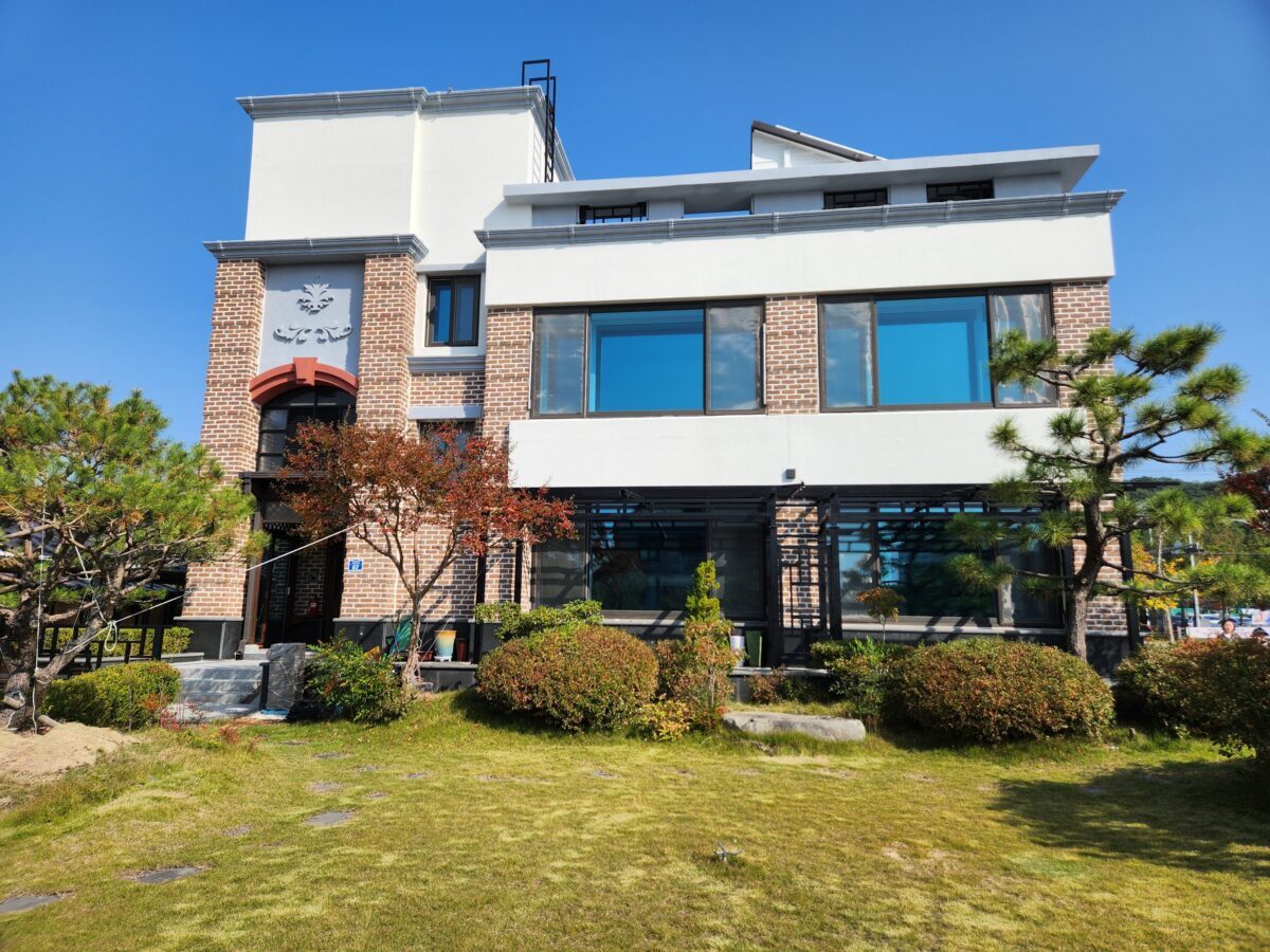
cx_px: 635
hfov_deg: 73.9
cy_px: 476
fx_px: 844
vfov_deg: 58.9
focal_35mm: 23
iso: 20
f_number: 1.8
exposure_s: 1/1765
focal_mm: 5.4
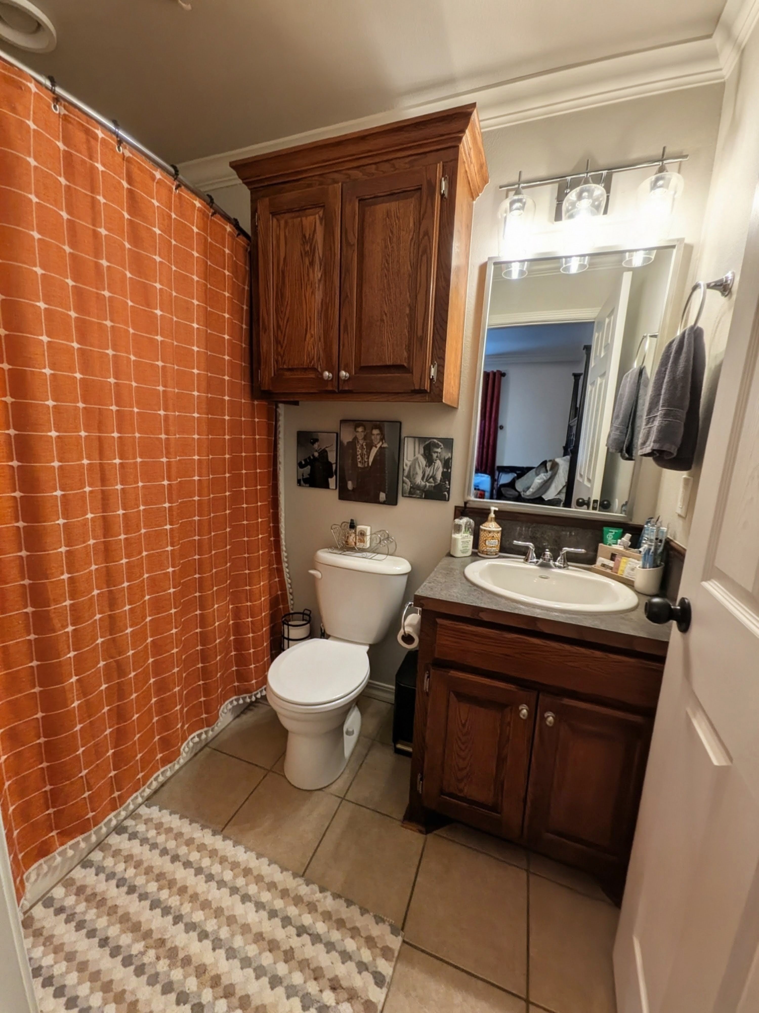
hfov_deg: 85.7
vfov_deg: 102.1
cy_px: 506
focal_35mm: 14
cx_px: 380
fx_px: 409
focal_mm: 1.85
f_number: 2.2
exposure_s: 1/60
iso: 52
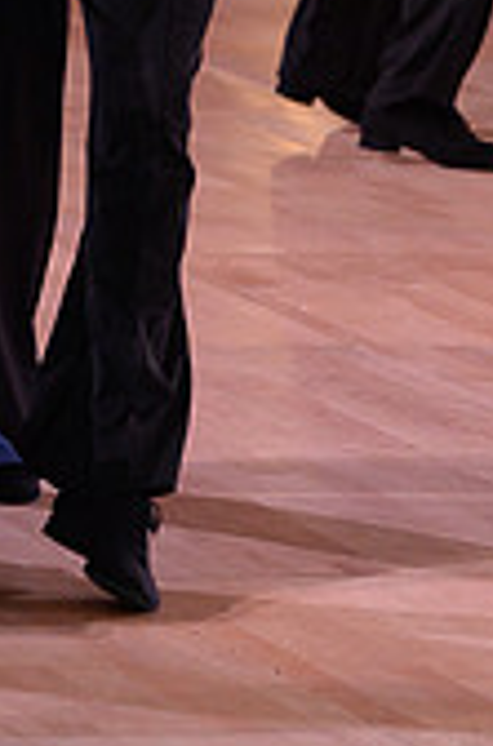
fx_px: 8577
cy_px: -204
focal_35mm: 415
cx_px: -118
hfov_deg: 3.3
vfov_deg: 5.0
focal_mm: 120
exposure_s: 1/250
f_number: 5
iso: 2000
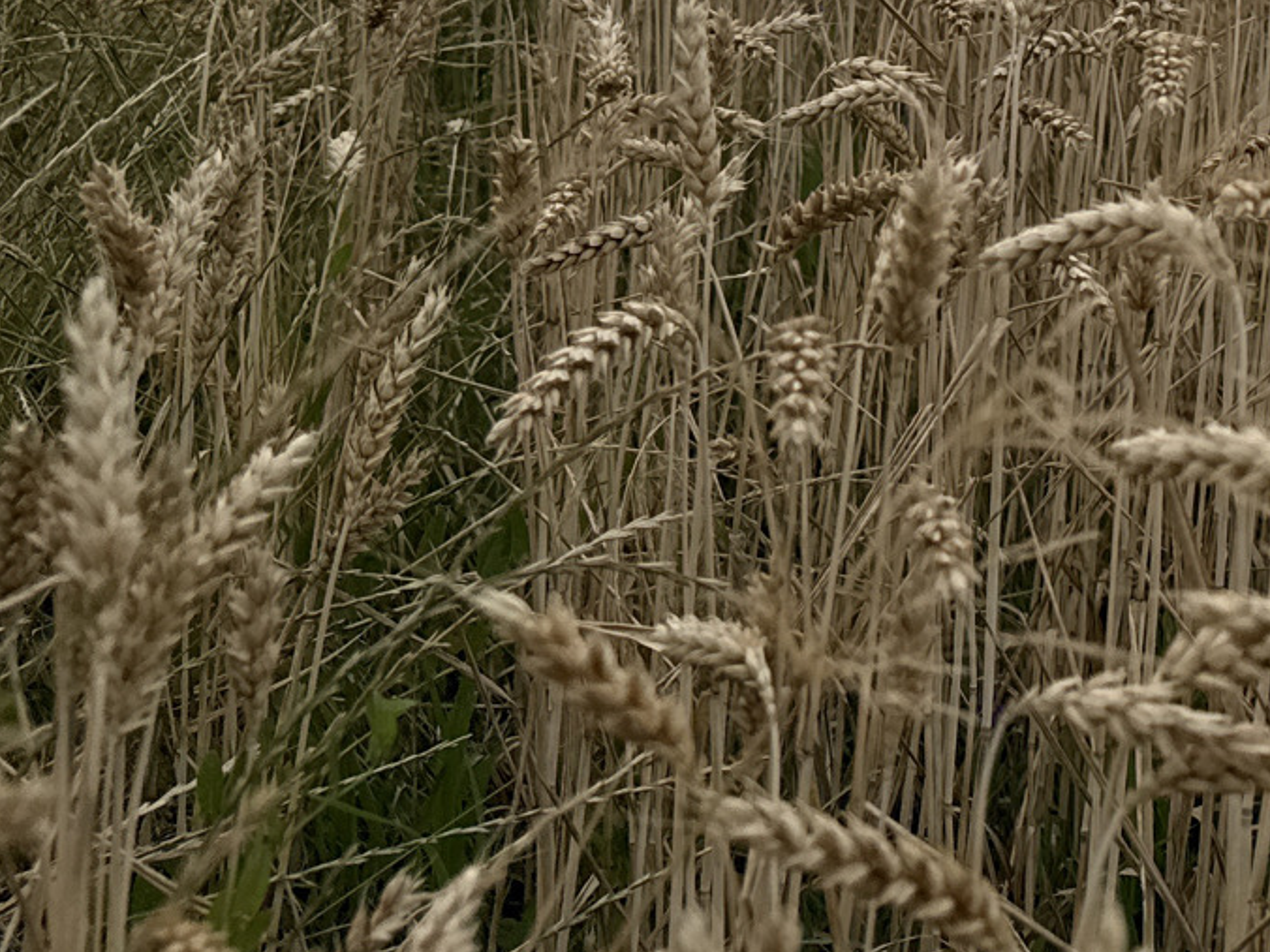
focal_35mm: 71
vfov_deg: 19.3
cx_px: 1319
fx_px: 2605
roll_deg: -2.6
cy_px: -259
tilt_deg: +1.5
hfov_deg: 25.8
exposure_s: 1/9091
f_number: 1.78
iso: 80
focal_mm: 6.76
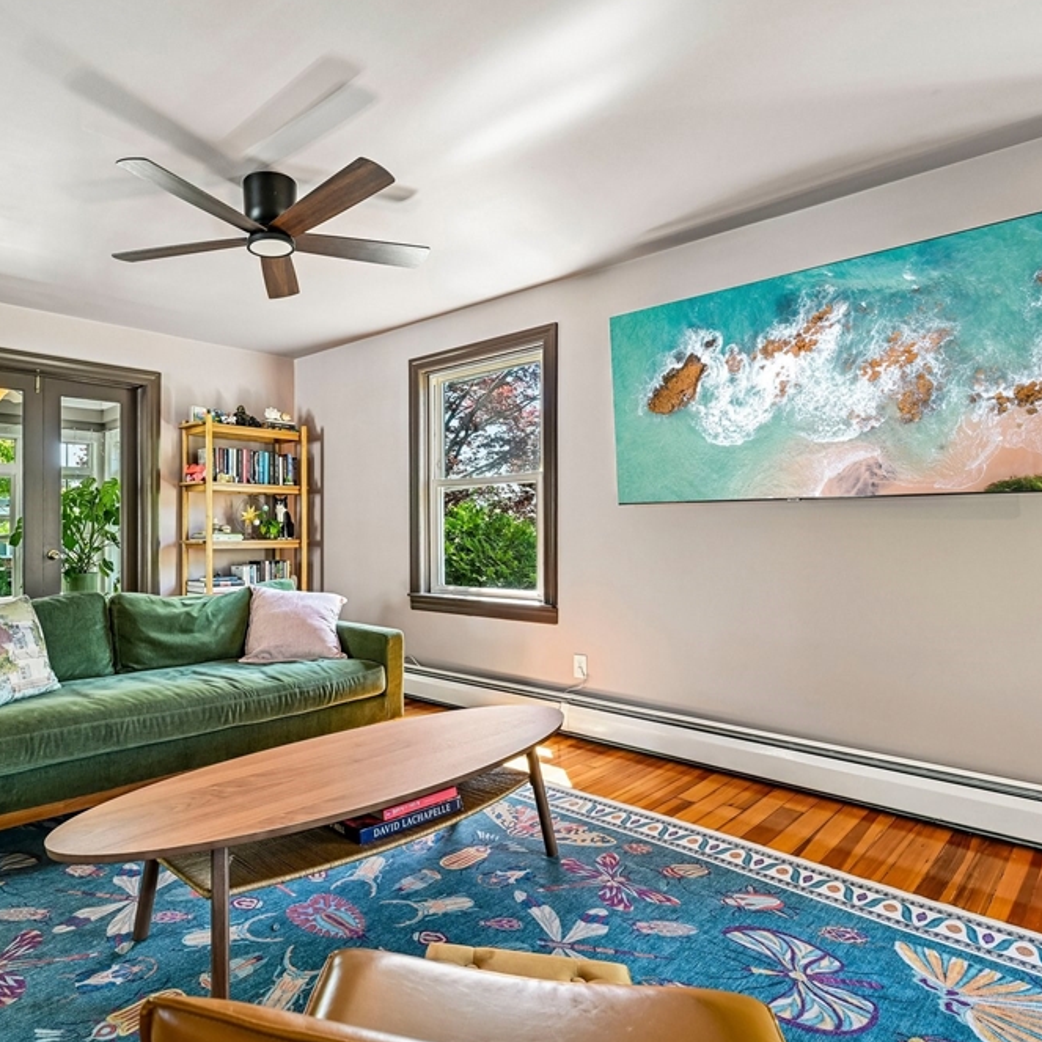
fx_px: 715
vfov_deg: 72.1
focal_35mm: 21
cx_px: 394
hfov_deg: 71.0
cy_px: 529
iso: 400
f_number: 8
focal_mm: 16
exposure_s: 1/5
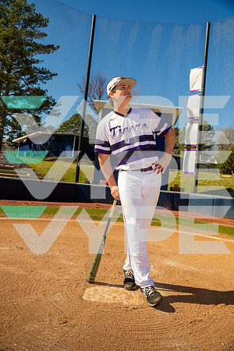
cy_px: 176
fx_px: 283
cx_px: 117
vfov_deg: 63.7
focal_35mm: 29
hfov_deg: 45.0
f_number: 5.6
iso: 100
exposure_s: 1/125
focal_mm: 29
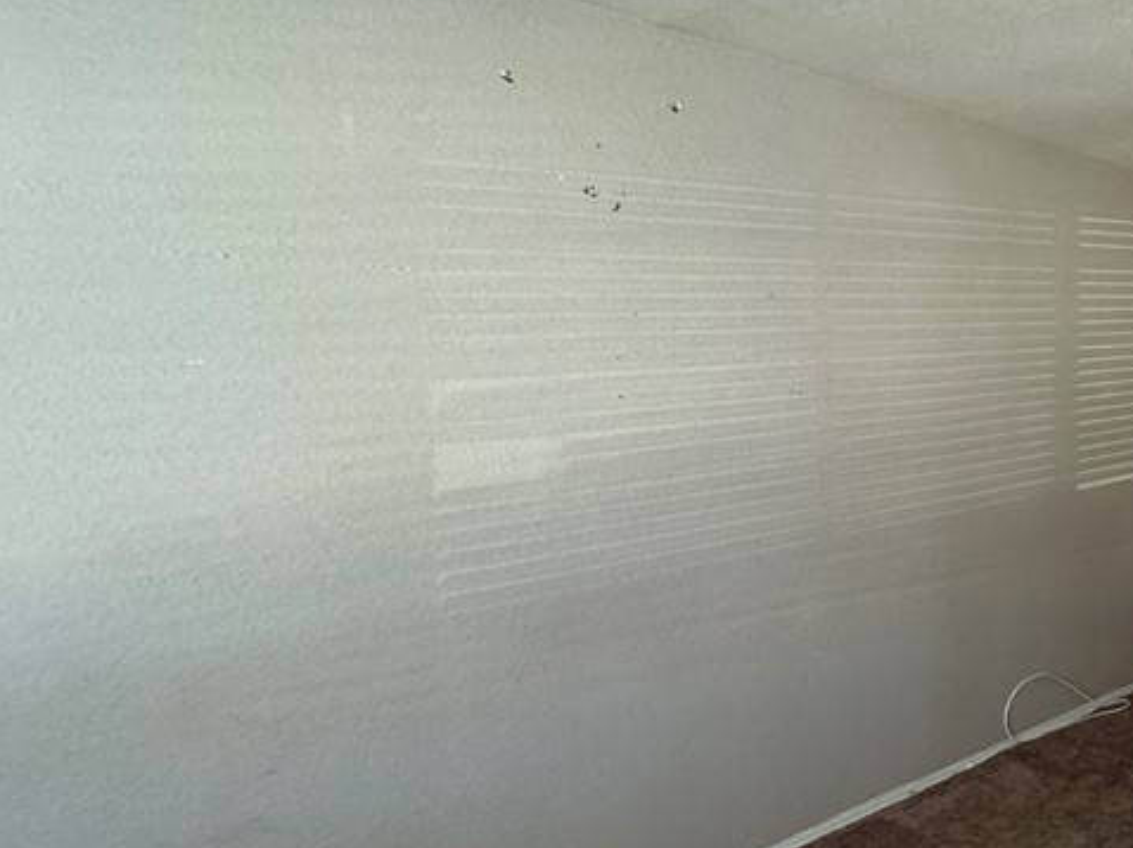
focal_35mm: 30
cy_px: 436
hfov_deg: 47.9
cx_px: 1169
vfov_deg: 46.8
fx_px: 981
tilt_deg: -2.9
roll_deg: -0.1
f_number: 2.2
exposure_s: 1/60
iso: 640
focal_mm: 2.22
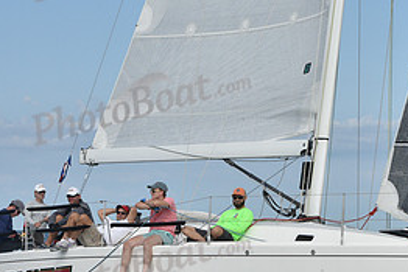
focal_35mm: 166
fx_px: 1882
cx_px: 333
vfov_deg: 8.3
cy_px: 164
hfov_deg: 12.3
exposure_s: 1/1250
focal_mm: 75
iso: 320
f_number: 10
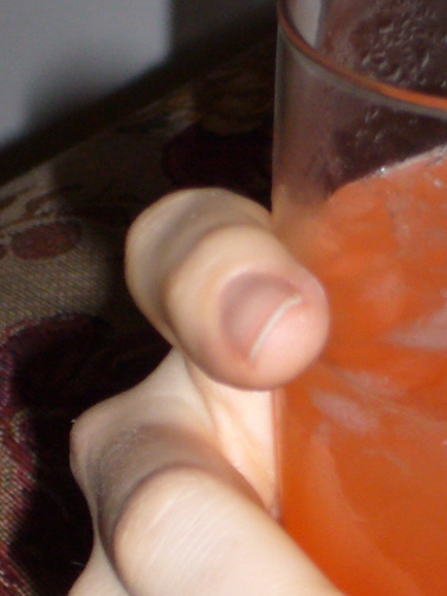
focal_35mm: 313
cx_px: 602
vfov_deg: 6.3
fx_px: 5386
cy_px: 403
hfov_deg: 4.7
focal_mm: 17.4
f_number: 5
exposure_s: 1/60
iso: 125
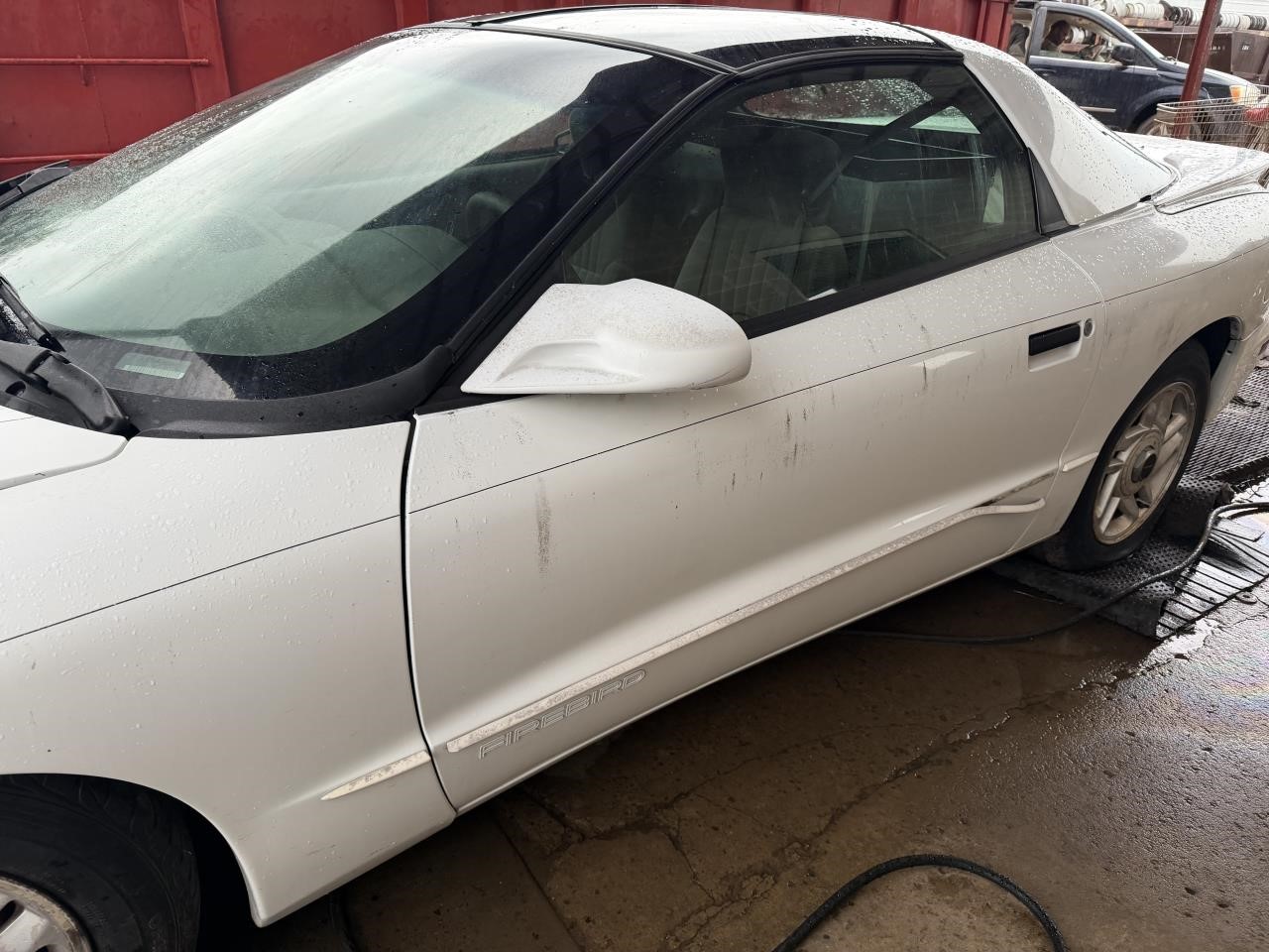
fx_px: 880
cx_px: 634
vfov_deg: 56.8
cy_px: 476
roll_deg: -1.5
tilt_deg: -25.8
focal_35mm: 24
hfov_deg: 71.6
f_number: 1.78
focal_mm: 6.76
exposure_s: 1/121
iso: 160
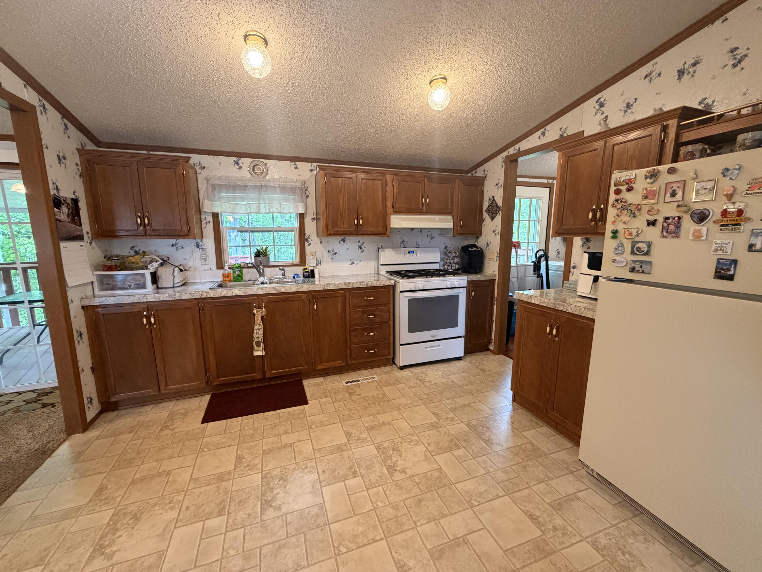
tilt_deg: -9.8
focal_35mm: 14
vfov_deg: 85.7
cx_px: 381
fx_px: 308
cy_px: 286
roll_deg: +0.5
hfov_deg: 102.1
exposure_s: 1/60
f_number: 2.2
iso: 400
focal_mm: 2.22
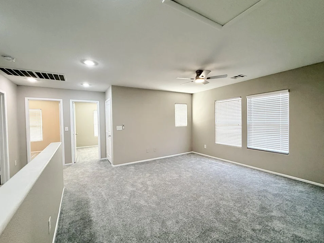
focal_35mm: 15
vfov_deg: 81.7
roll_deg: +1.7
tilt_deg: -1.2
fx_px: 140
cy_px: 123
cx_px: 158
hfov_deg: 98.1
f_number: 2.2
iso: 200
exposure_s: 1/120
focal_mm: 2.22
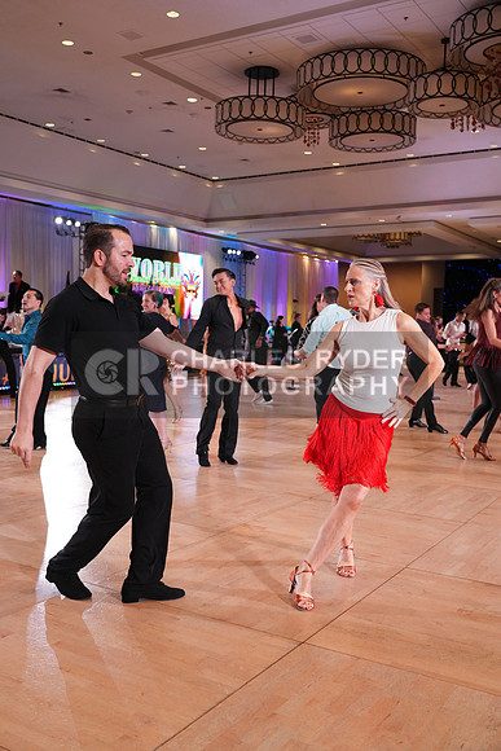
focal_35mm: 33
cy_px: 376
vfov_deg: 57.2
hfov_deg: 40.0
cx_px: 250
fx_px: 688
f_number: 4
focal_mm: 33
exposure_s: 1/320
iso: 1600
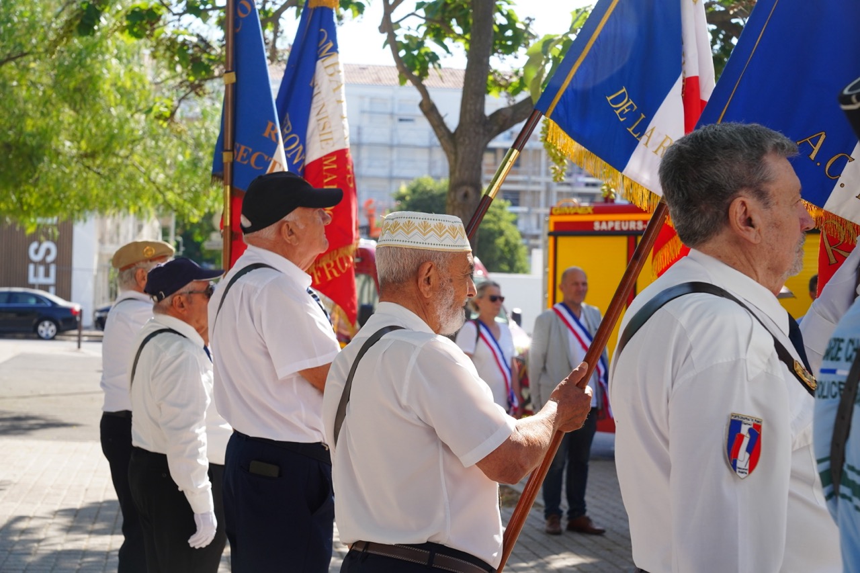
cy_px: 286
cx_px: 430
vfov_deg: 19.5
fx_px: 1672
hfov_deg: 28.8
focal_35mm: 70
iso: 800
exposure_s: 1/640
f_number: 8
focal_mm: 70
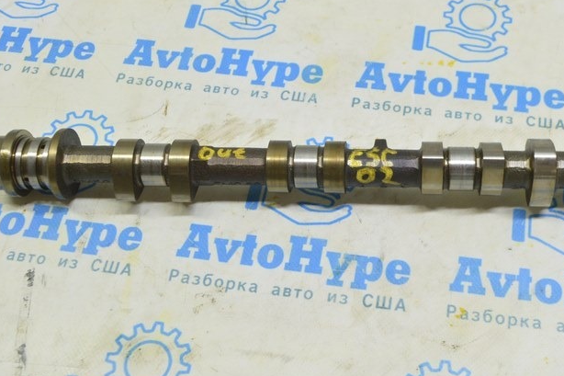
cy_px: 126
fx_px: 861
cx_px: 343
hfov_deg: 36.1
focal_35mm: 55
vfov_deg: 24.5
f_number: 5.6
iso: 400
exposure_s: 1/20
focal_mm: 22
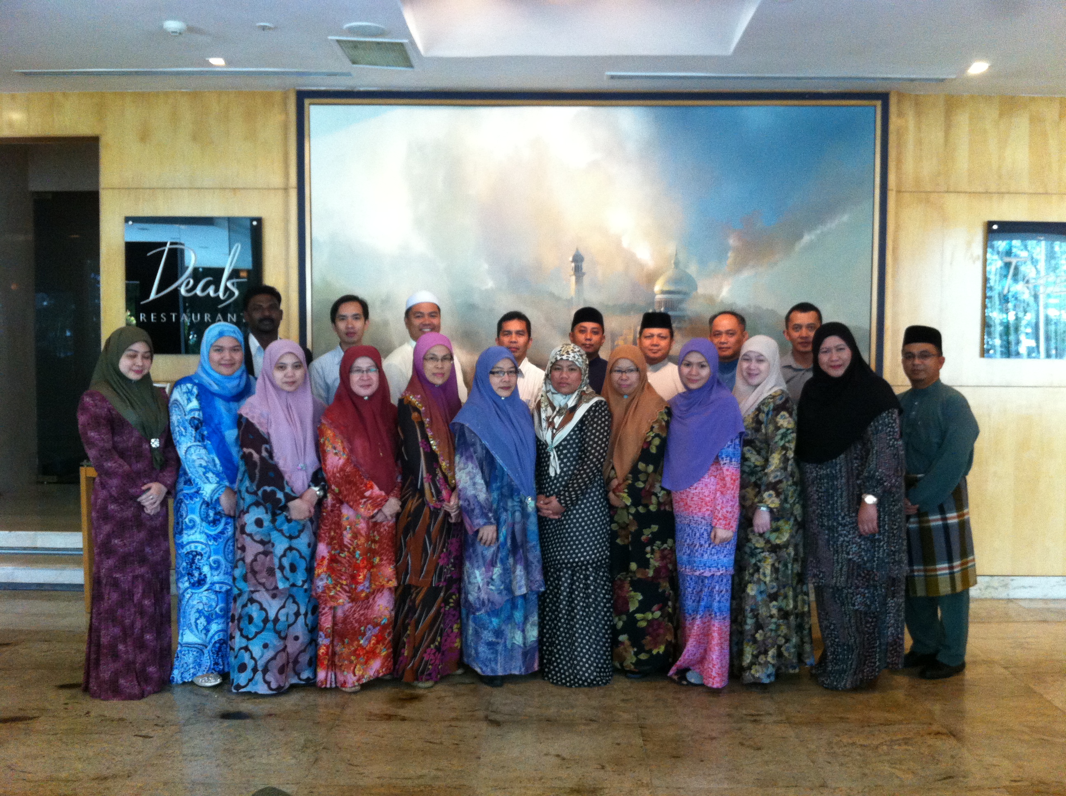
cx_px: 533
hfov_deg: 52.7
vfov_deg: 40.6
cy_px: 398
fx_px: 1076
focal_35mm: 35
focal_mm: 3.85
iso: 250
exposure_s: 1/15
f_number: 2.8
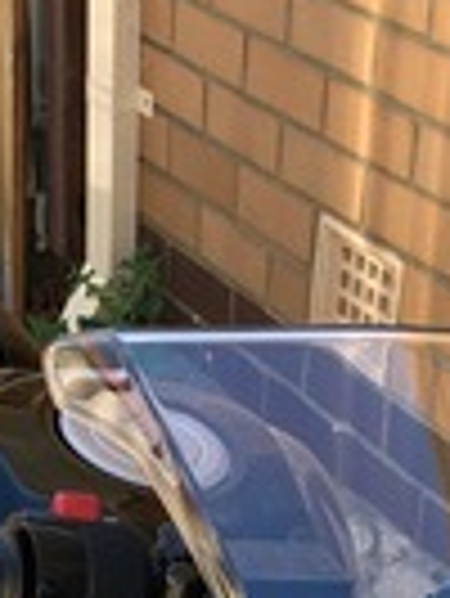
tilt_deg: -36.8
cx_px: 81
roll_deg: -2.6
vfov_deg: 13.5
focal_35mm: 131
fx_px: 2267
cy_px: 1079
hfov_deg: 11.3
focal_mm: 4.15
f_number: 2.2
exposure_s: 1/255
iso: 25
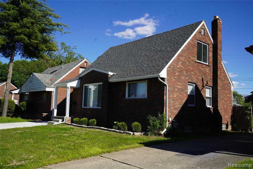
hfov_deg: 60.3
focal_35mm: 31
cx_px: 126
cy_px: 84
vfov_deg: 42.3
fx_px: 218
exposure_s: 1/250
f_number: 9
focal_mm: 31
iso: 100
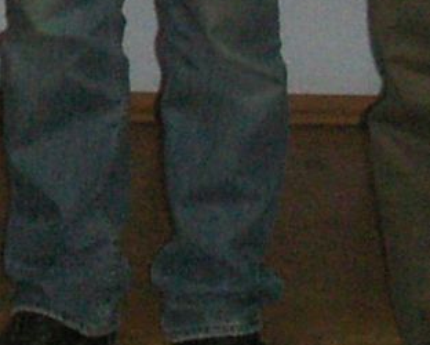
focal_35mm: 289
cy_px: -571
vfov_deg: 5.2
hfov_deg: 6.6
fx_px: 3680
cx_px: -87
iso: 160
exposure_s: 1/40
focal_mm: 7.7
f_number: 3.5
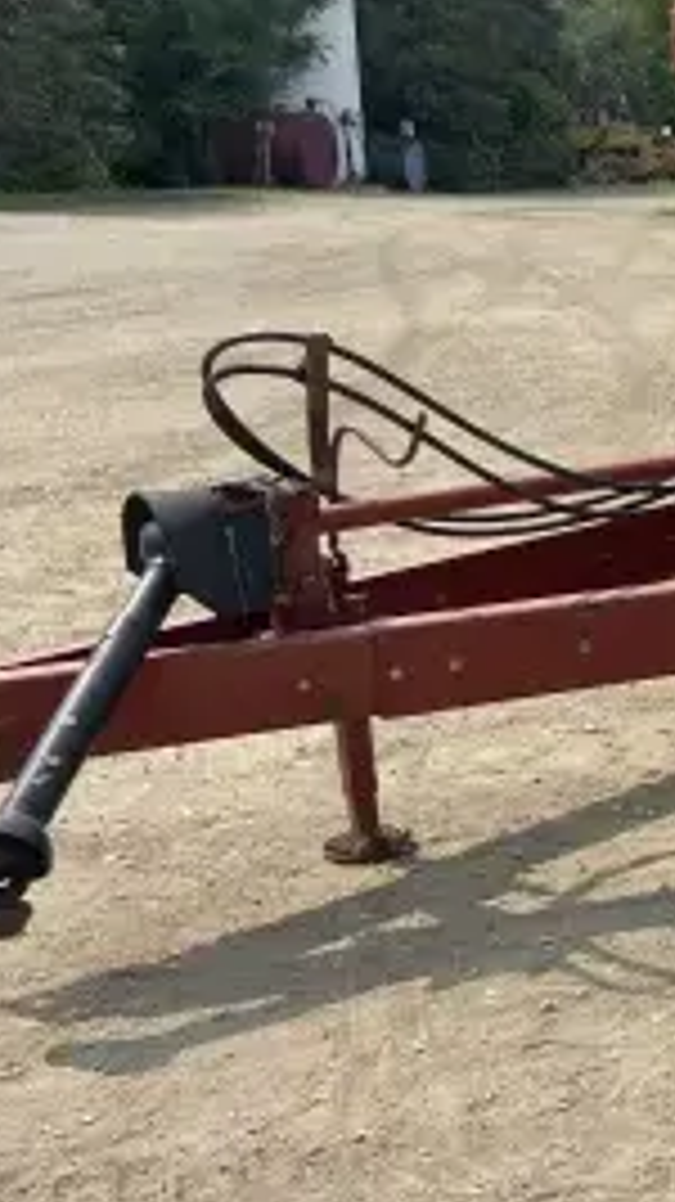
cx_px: 1260
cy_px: 482
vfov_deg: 30.9
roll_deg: -1.2
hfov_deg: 15.1
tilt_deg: -8.8
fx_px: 2166
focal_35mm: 68
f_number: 1.8
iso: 32
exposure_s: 1/2625
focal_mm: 4.25
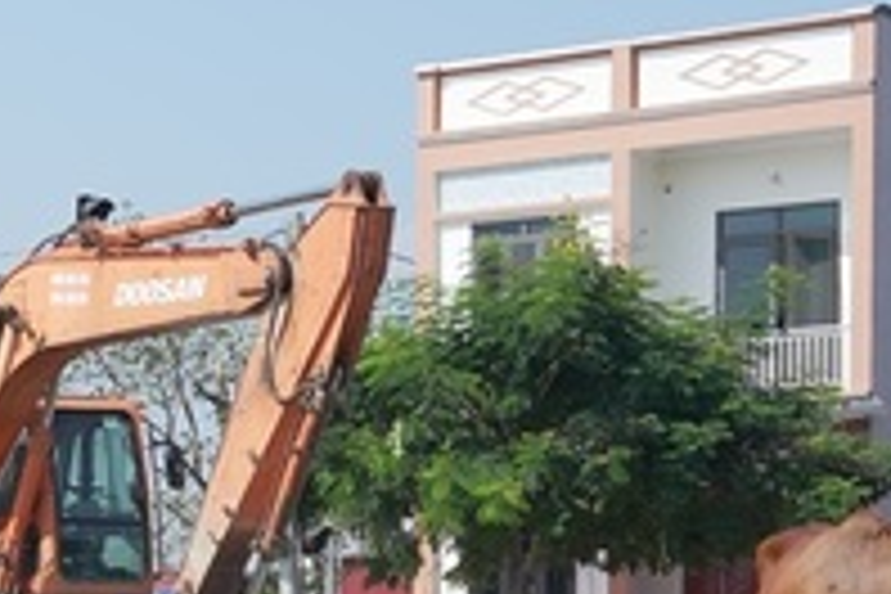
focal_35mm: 138
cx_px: -720
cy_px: 556
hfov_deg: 13.3
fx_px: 3415
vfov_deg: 9.9
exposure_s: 1/250
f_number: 9
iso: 200
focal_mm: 38
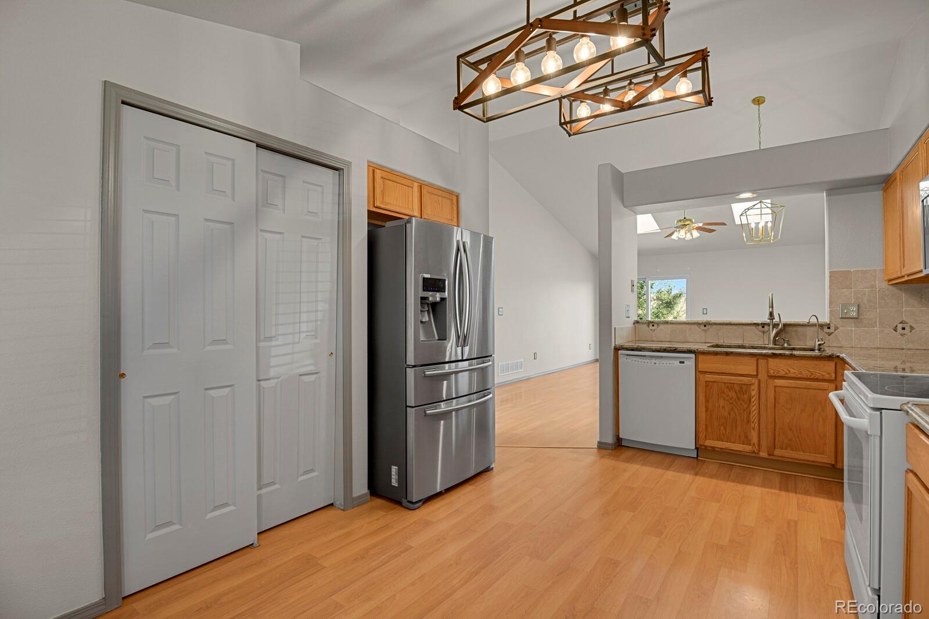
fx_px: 439
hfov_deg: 93.3
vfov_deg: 70.4
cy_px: 310
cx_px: 464
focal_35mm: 17
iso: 250
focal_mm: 17
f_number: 6.3
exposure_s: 1
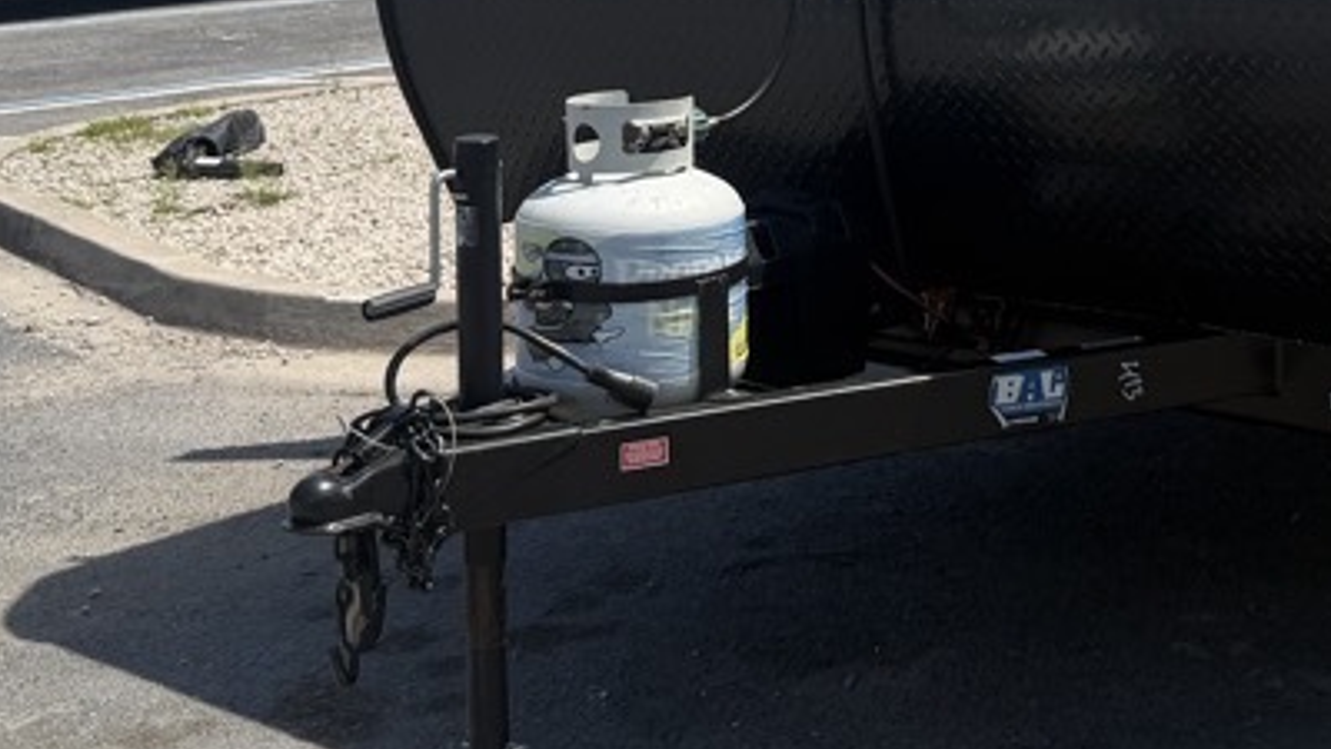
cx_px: 1108
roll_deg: +1.3
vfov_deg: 17.3
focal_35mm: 67
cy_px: -103
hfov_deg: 30.5
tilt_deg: -2.5
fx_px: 2365
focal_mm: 6.76
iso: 80
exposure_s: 1/3759
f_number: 1.78
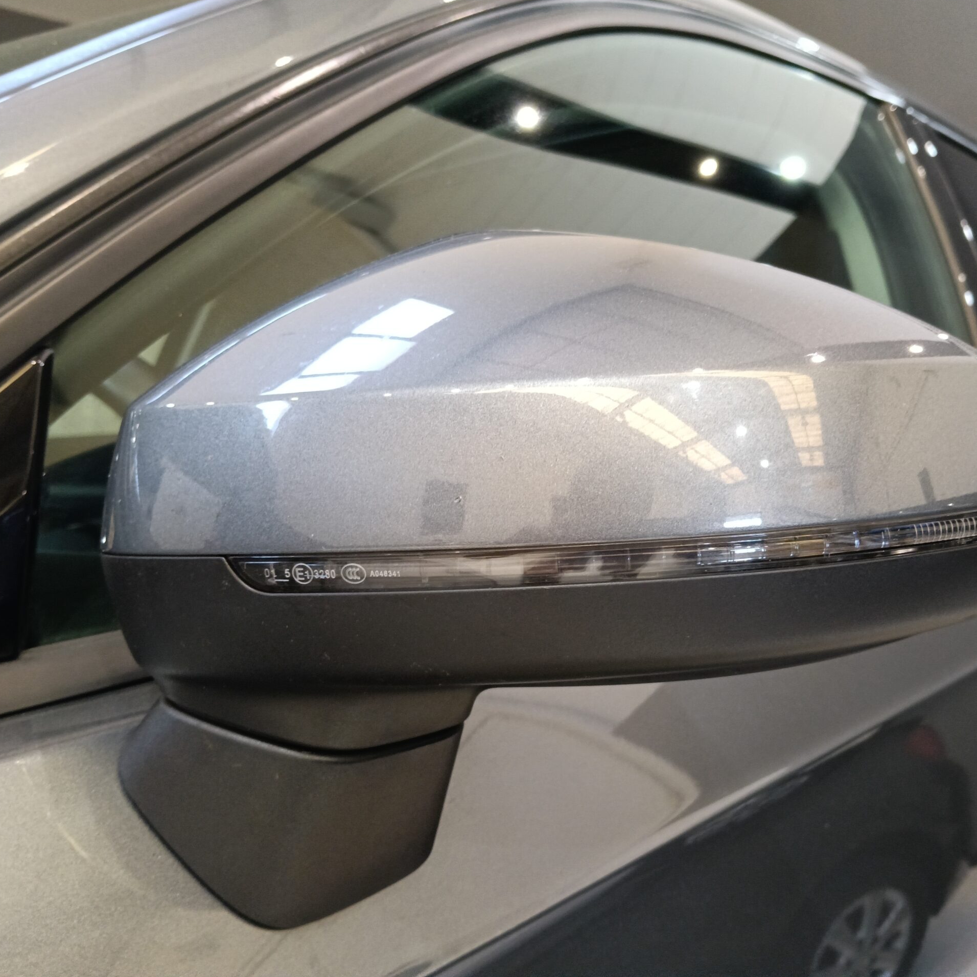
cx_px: 540
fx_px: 1022
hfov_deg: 51.0
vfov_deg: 51.1
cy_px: 485
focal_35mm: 32
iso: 800
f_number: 16
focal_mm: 3.98
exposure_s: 1/33.3
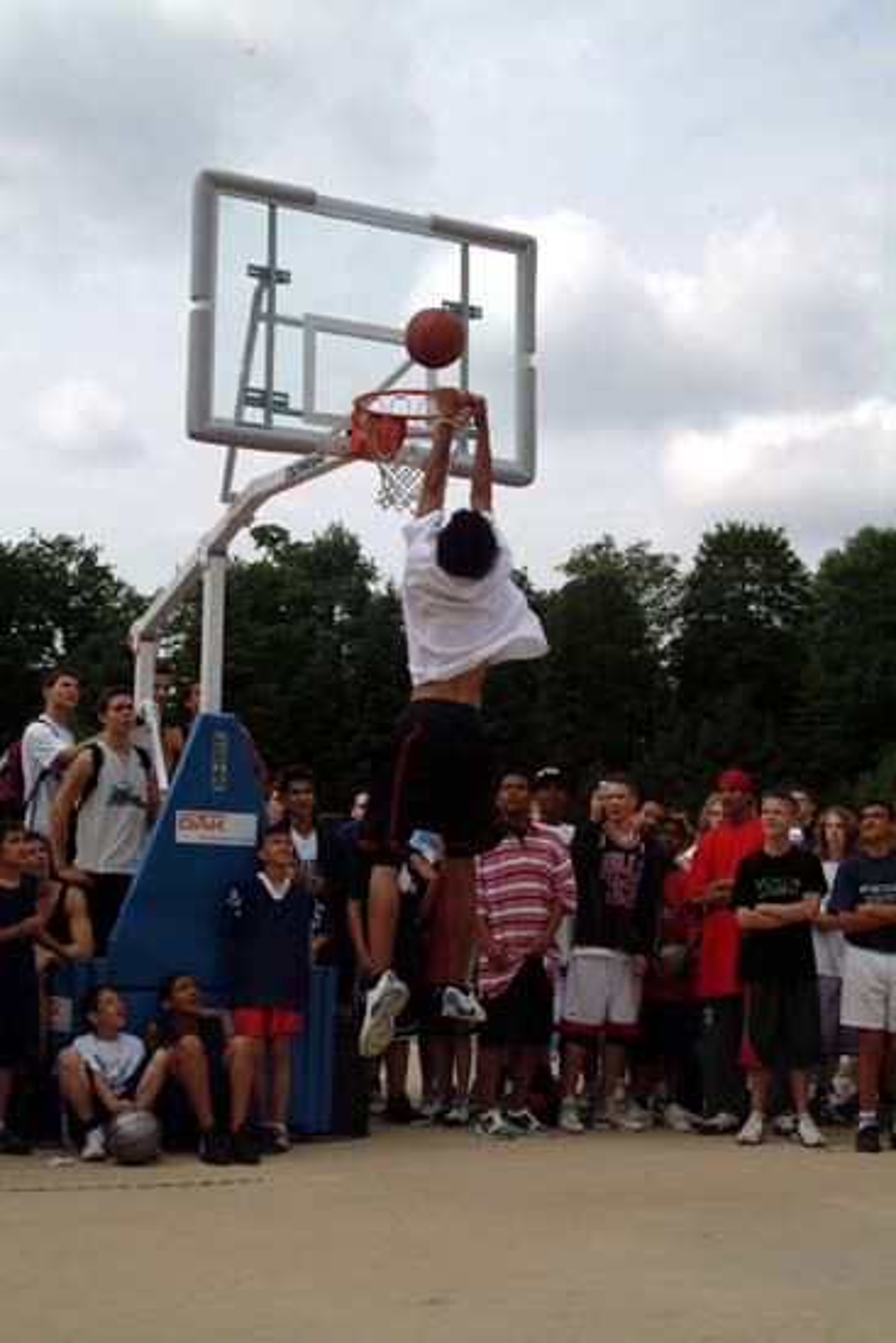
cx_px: 448
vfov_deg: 36.9
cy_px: 672
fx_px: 2015
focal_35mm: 54
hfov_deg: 25.1
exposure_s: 1/500
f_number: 11
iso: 200
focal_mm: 36
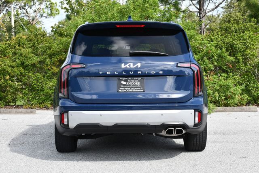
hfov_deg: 29.6
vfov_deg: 20.1
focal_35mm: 68
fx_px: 490
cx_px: 130
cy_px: 86
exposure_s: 1/250
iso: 200
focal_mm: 34
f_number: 8
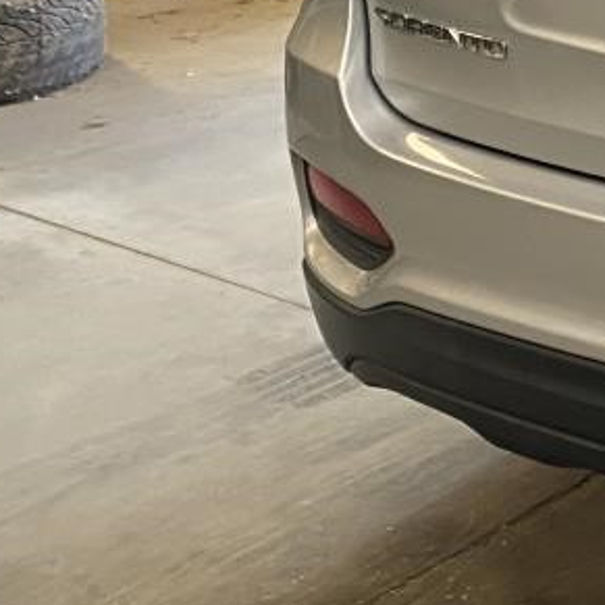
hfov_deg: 15.2
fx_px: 1997
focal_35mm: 101
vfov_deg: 16.8
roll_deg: +1.6
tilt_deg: -11.3
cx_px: 1035
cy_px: -31
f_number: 1.8
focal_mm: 4.25
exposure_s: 1/60
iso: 125
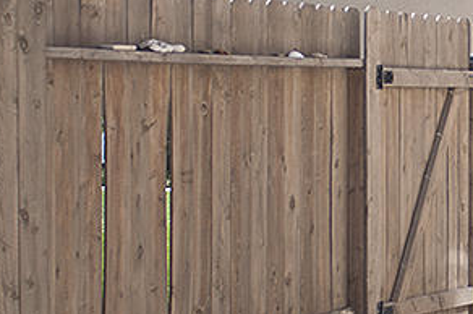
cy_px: 119
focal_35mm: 115
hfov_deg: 16.9
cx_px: 599
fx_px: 1509
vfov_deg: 11.9
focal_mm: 28
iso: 200
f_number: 2.8
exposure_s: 1/640
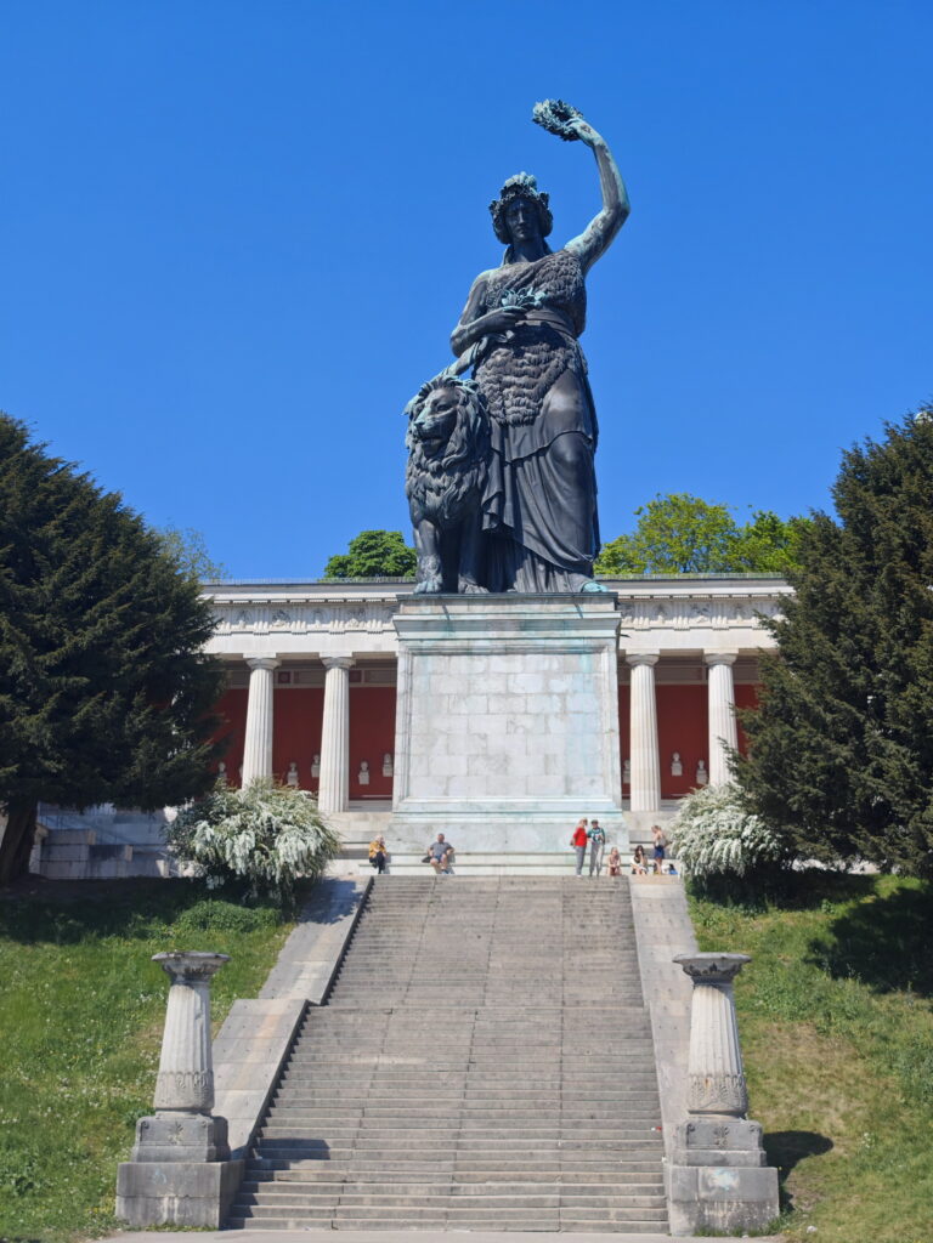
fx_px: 1653
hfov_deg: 31.5
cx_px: 466
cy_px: 622
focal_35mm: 46
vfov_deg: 41.2
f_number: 2
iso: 51
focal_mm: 8.72
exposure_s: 1/1882
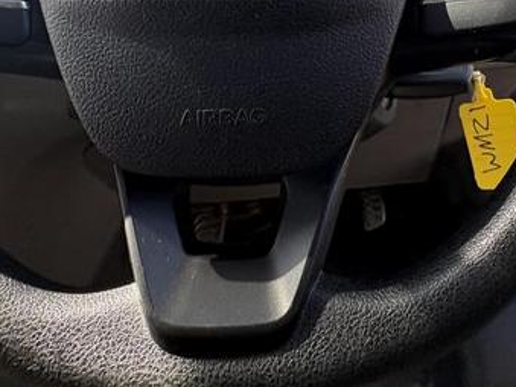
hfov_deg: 49.8
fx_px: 551
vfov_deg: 34.6
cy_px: -14
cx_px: 314
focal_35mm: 37
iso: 80
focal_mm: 2.22
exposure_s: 1/141
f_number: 2.2
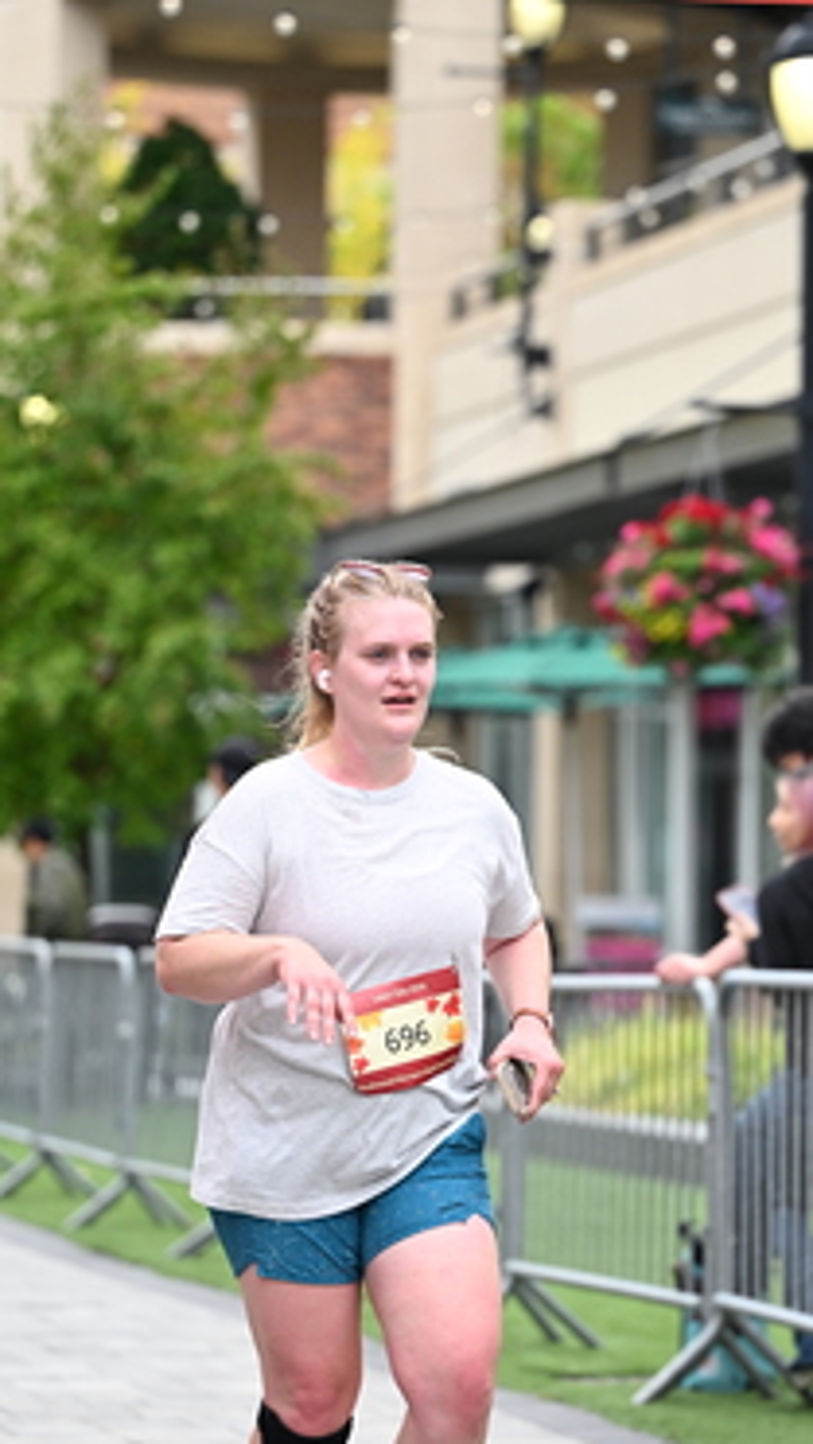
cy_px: 782
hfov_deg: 7.5
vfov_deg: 13.2
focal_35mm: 163
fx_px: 6240
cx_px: 558
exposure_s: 1/2000
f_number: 2.8
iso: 640
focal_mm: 105
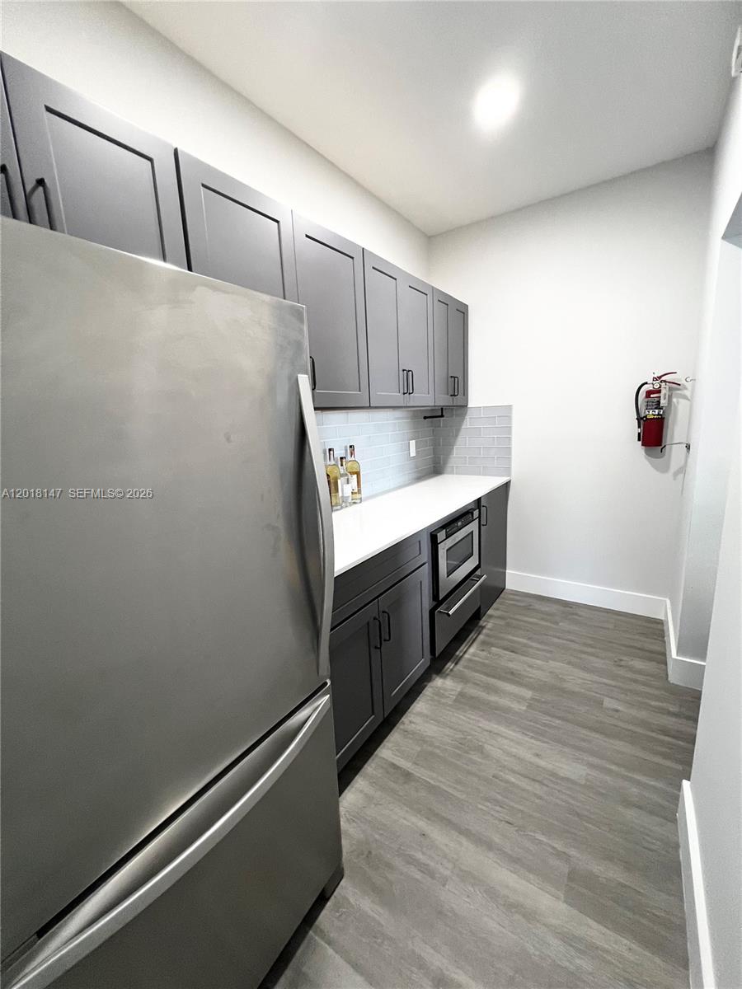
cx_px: 371
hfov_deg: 89.9
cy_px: 494
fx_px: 372
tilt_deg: -10.6
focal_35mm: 13
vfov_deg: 106.2
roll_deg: +1.9
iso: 250
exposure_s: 1/66
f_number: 1.8
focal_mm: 1.57
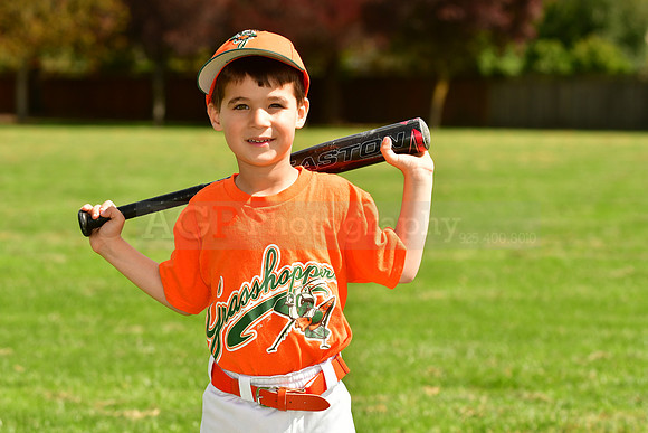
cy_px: 216
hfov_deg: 13.0
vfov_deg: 8.7
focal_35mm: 158
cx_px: 324
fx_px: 2836
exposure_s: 1/1000
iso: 200
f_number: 5
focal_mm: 105
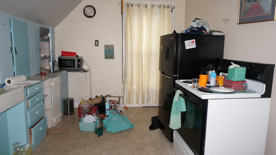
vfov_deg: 44.4
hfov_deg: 71.9
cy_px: 72
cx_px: 139
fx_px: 190
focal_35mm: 26
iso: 800
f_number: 4
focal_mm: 16
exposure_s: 1/60
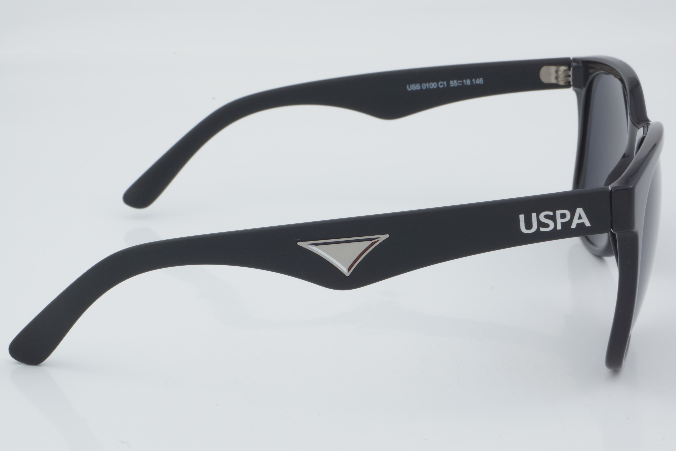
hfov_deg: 27.0
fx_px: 1408
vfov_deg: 18.2
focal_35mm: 75
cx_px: 338
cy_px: 226
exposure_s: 1/3
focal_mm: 50
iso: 100
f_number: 32
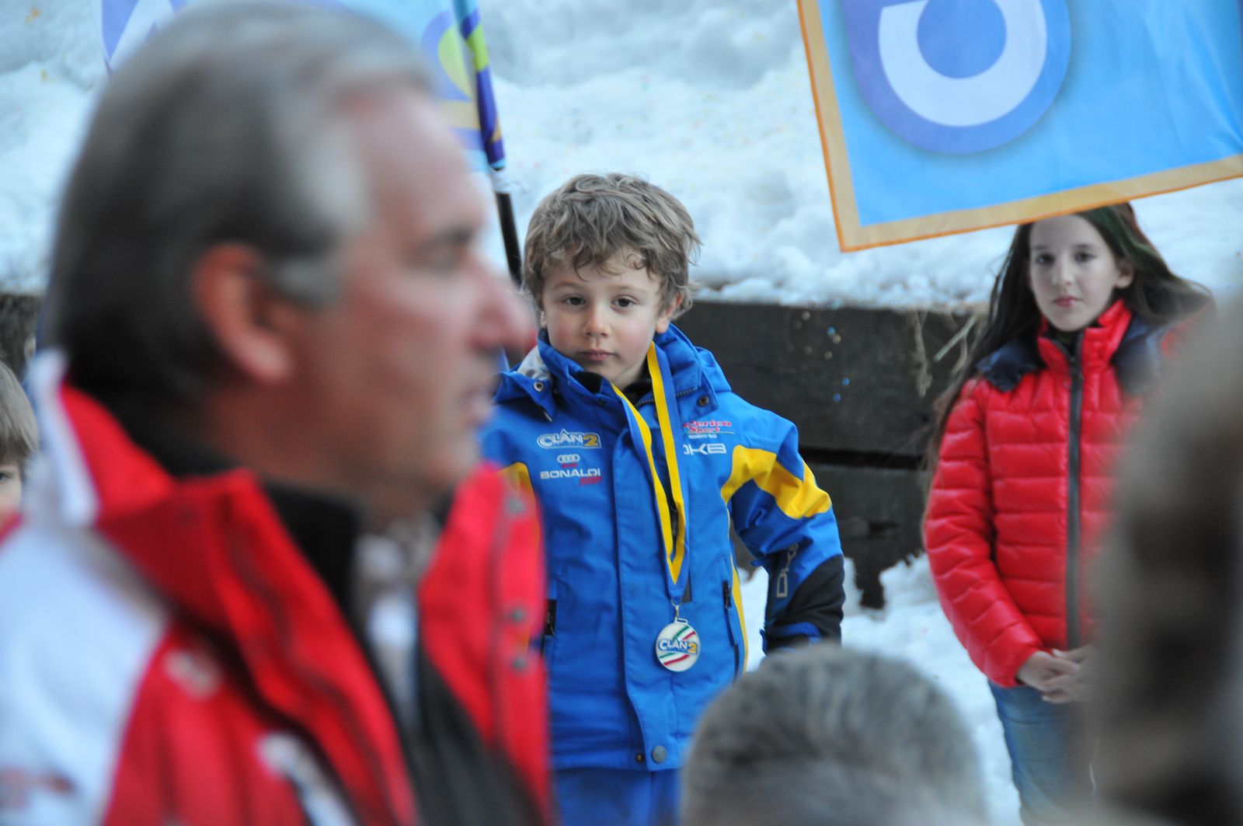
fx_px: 6984
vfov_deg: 6.8
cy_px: 413
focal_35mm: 202
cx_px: 622
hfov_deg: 10.2
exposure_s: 1/50
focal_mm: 135
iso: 400
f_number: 5.6
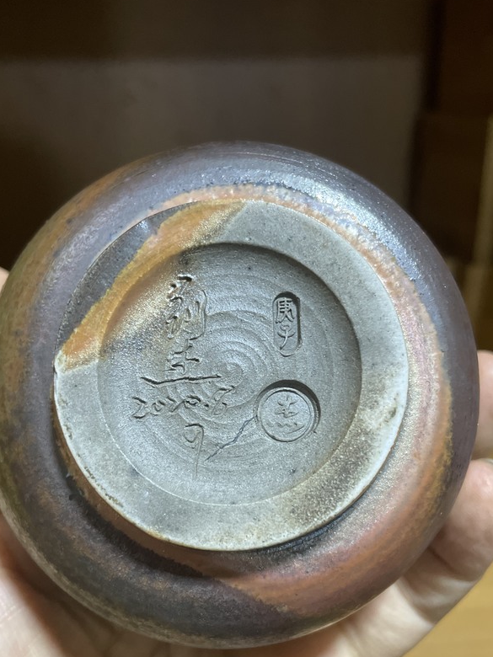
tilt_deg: -24.1
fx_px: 608
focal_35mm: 32
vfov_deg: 56.6
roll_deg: +2.4
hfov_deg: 44.1
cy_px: 378
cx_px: 232
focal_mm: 4.2
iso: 400
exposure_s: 1/60
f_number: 1.6
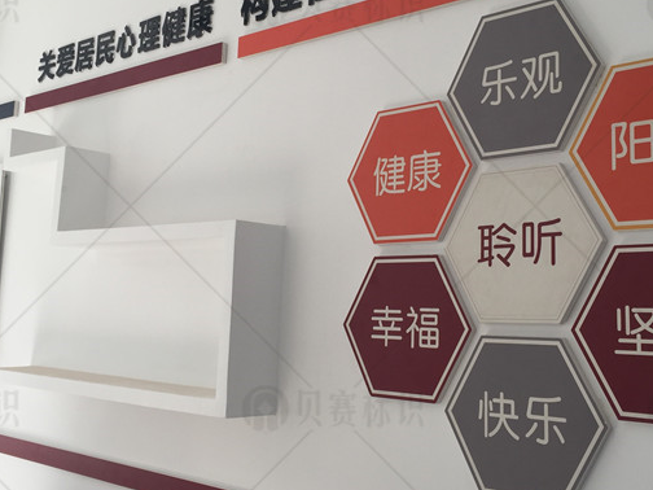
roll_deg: -3.6
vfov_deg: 31.5
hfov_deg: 41.2
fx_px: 868
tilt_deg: +7.2
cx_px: 338
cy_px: 204
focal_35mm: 46
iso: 32
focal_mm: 4.15
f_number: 2.2
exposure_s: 1/50
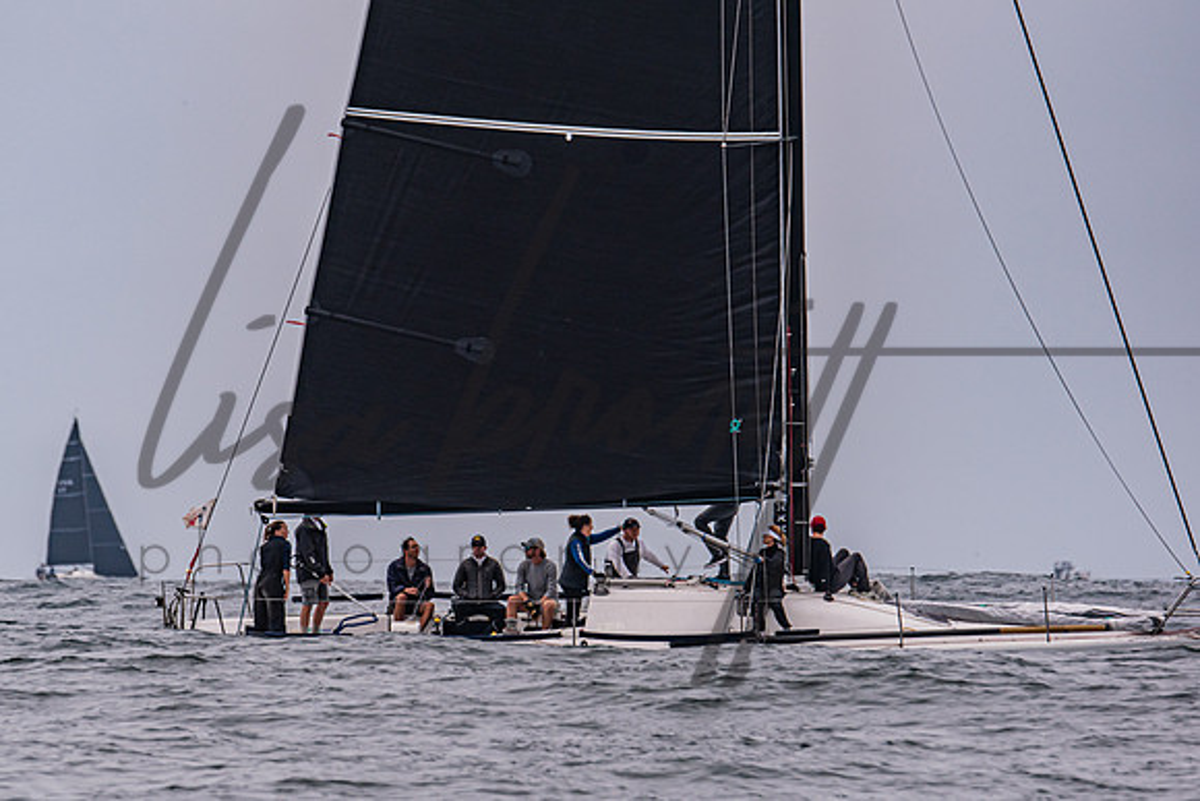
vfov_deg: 2.4
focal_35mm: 573
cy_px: 483
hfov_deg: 3.6
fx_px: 19101
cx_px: 477
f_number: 5.6
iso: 200
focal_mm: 310
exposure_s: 1/2500
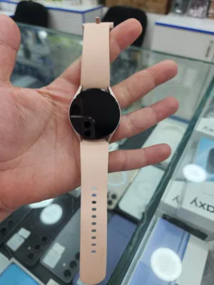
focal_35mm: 23
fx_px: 190
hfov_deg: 58.9
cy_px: 142
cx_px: 107
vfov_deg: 73.9
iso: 40
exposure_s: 1/180
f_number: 1.8
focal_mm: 5.4
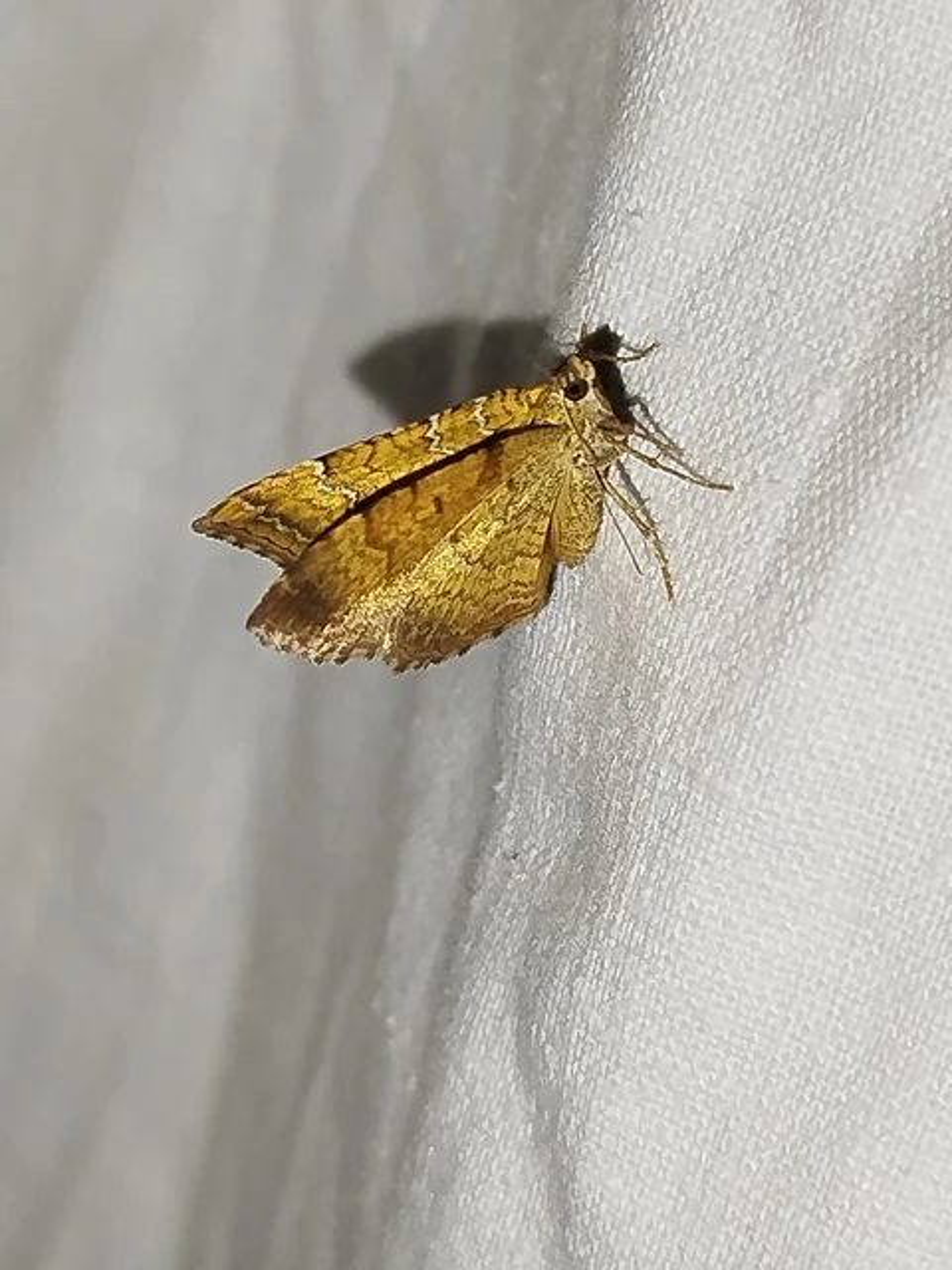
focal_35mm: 96
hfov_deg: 15.4
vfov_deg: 20.4
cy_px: 635
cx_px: 476
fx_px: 3520
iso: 100
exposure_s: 1/50
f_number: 1.7
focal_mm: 5.31
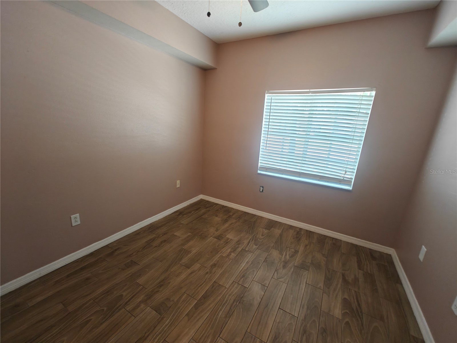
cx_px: 228
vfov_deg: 85.7
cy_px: 172
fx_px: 185
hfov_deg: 102.1
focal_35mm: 14
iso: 160
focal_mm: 2.62
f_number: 2.2
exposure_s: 1/30
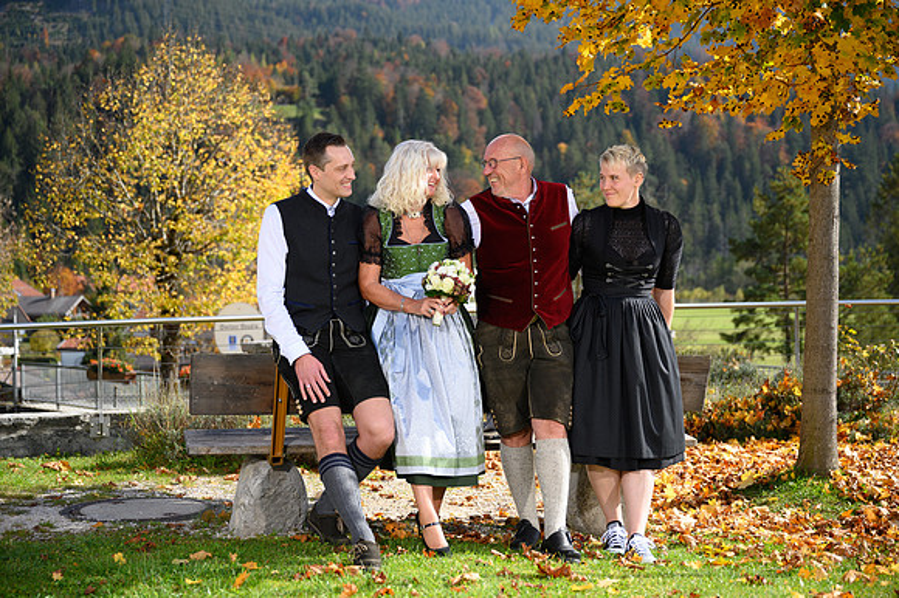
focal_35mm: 52
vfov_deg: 26.0
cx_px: 450
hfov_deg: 38.2
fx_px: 1298
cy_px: 299
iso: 100
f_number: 2.8
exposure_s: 1/800
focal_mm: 52
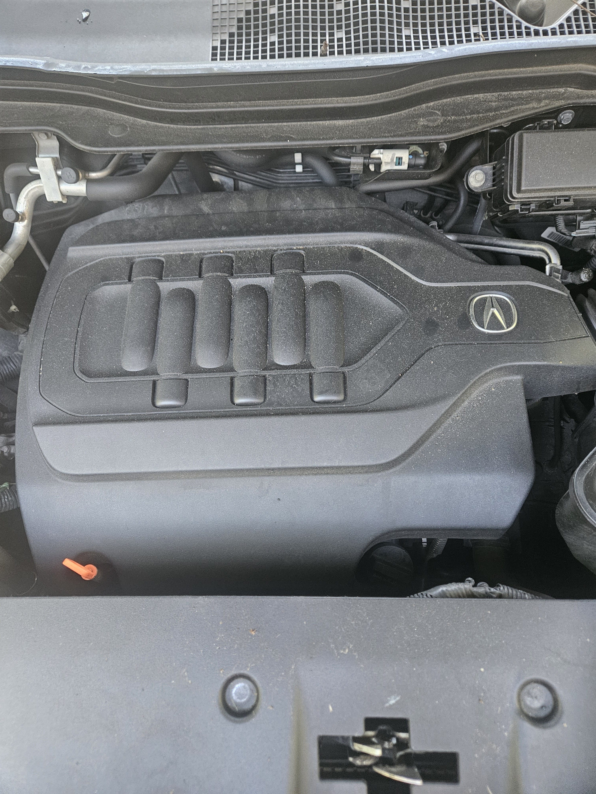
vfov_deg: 73.9
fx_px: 528
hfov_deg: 58.9
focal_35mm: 23
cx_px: 298
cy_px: 397
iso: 640
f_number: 1.8
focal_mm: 5.4
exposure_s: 1/60
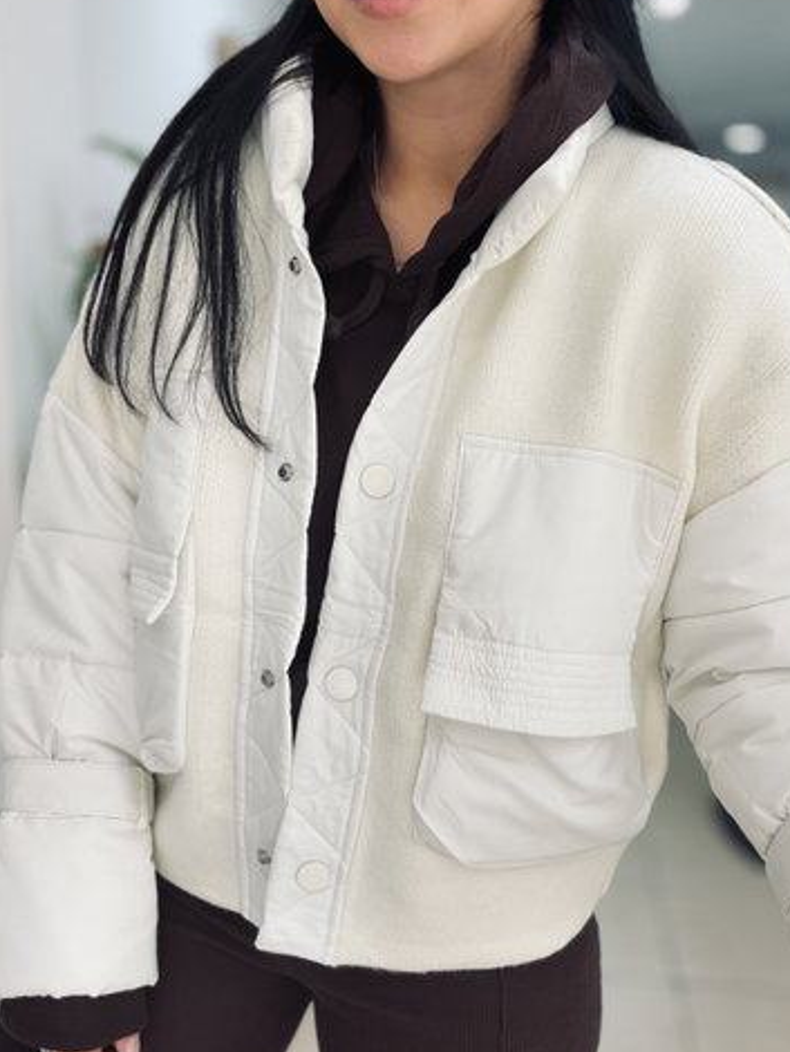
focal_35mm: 34
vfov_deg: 53.9
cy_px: 491
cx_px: 405
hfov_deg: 41.8
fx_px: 1034
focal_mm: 2.71
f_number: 1.9
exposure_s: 1/100
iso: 80
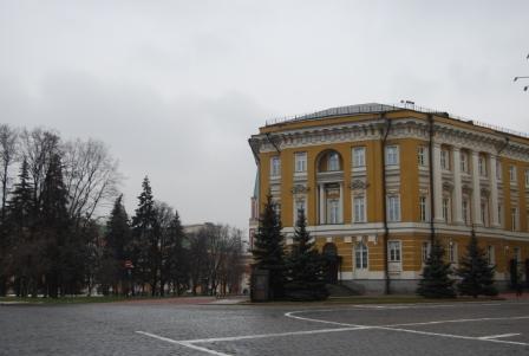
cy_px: 178
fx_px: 707
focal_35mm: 48
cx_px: 264
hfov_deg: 41.0
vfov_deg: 28.2
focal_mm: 32
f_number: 5.6
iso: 200
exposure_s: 1/125
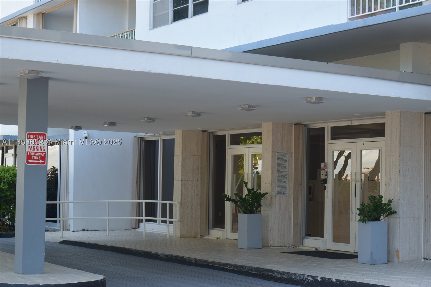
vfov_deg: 16.5
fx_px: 988
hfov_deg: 24.6
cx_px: 216
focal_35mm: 82
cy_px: 144
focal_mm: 55
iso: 400
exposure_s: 1/200
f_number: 7.1
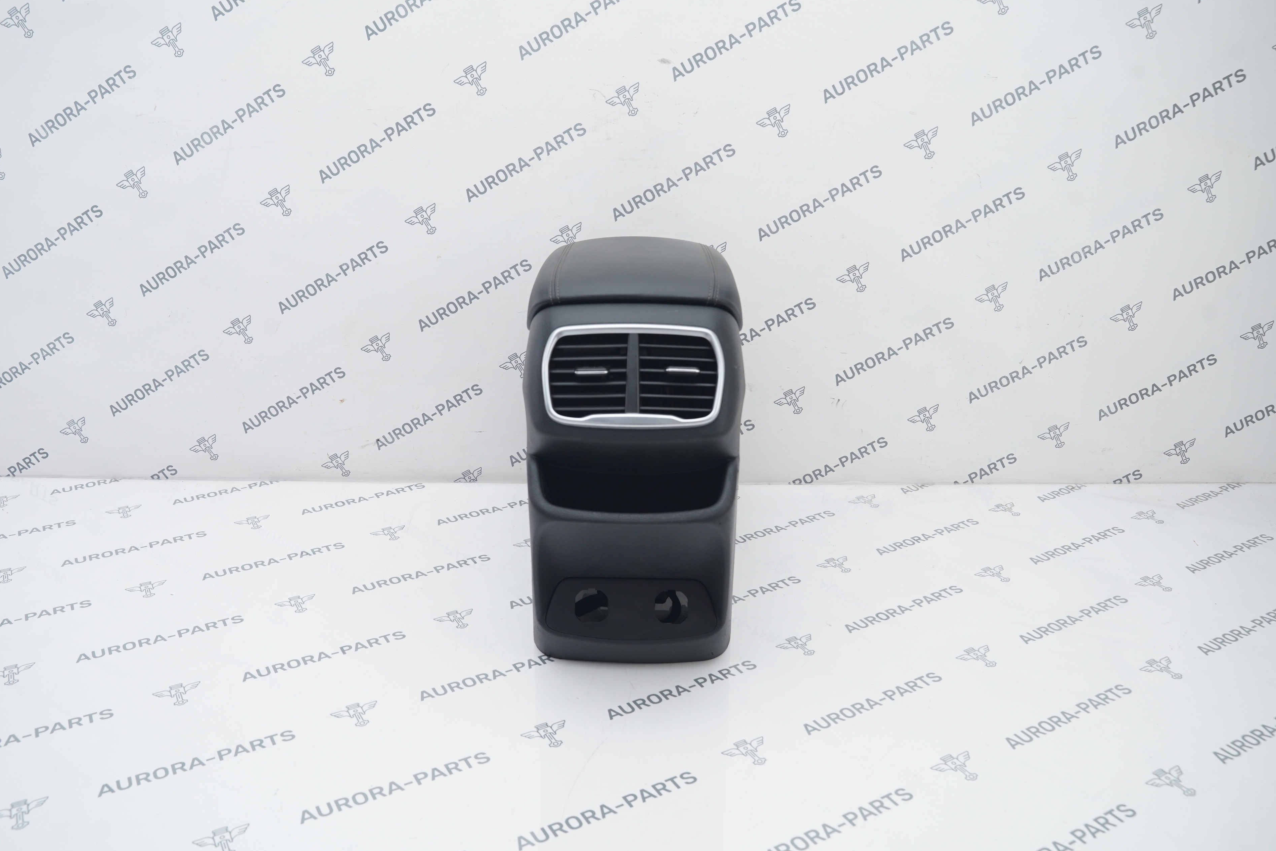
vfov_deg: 45.0
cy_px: 417
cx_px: 627
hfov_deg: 63.7
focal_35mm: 29
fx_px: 1028
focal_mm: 28
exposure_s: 1/160
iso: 500
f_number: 6.3
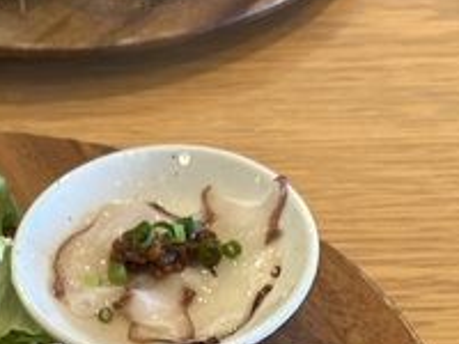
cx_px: 125
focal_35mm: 106
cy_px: 600
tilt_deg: -53.3
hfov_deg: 18.4
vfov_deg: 12.8
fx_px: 1406
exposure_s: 1/120
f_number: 1.6
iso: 125
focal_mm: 5.1
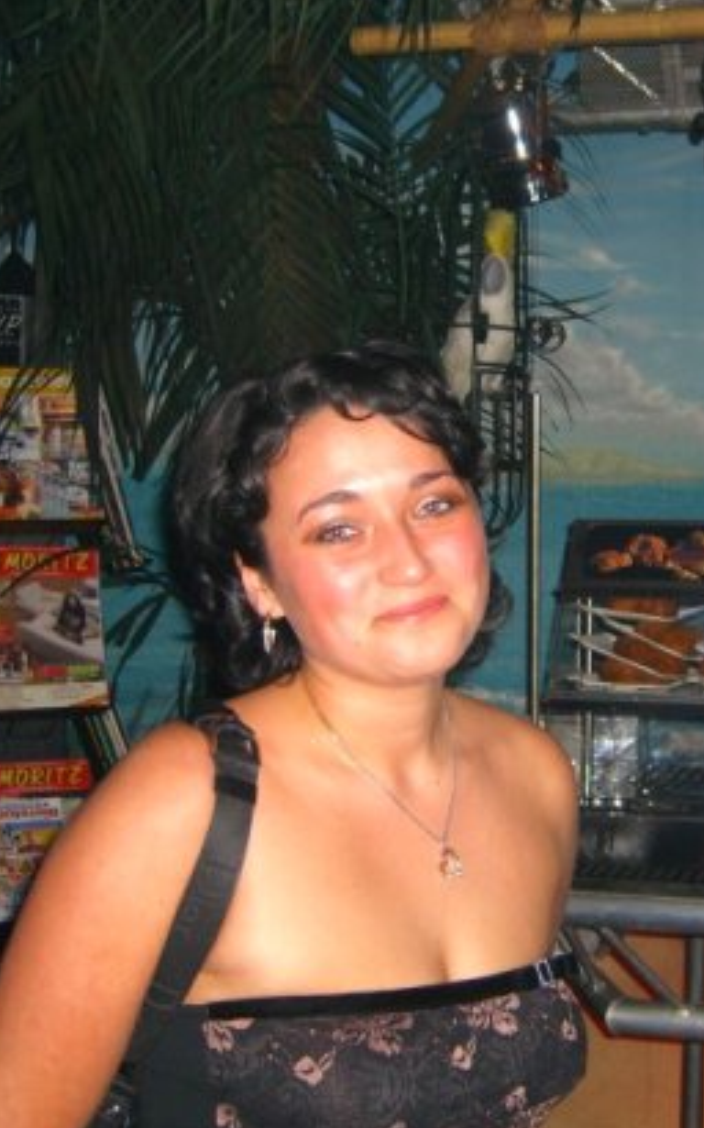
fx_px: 1812
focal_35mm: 59
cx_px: 605
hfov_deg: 21.6
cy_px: 525
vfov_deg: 34.5
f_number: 2.8
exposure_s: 1/60
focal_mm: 7.9
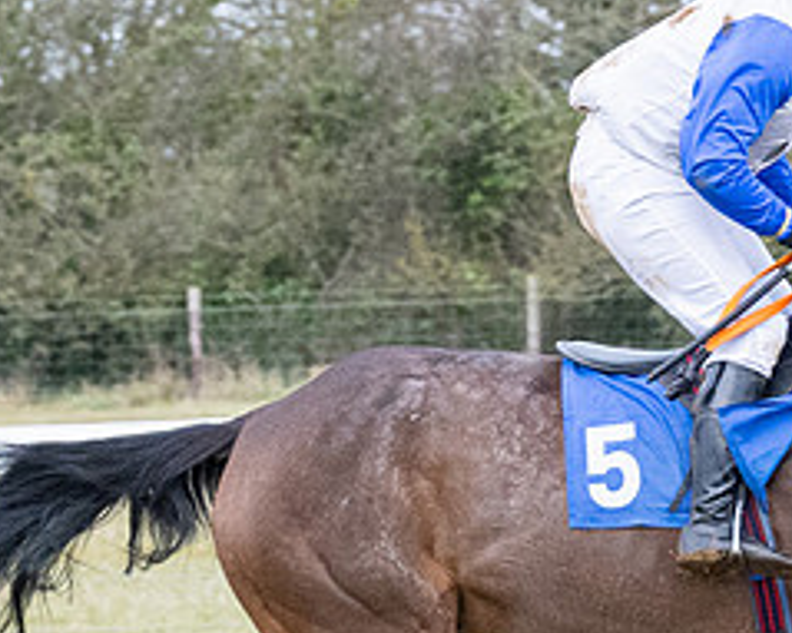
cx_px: 188
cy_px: 871
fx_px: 12090
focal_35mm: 516
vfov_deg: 3.0
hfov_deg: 3.8
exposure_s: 1/1000
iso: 1600
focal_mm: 95
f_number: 4
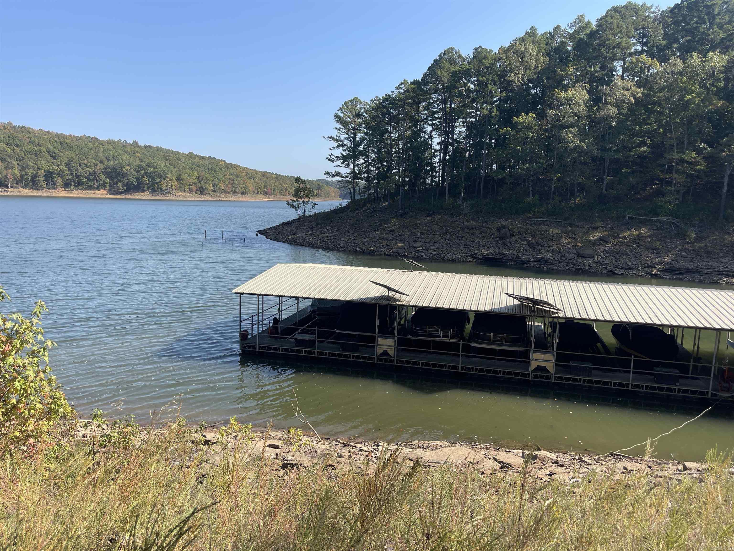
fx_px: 530
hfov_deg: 69.4
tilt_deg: -9.7
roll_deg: -0.6
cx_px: 367
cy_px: 276
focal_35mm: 25
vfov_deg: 54.9
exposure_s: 1/2123
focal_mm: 5.1
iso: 32
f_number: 1.6
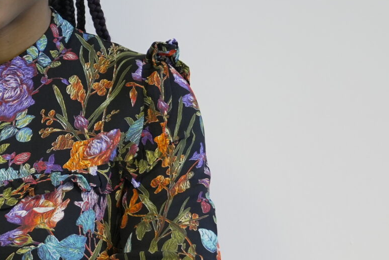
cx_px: -40
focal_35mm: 154
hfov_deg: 13.1
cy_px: 56
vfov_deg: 8.9
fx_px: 1660
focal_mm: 31
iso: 800
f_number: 4.5
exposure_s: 1/50
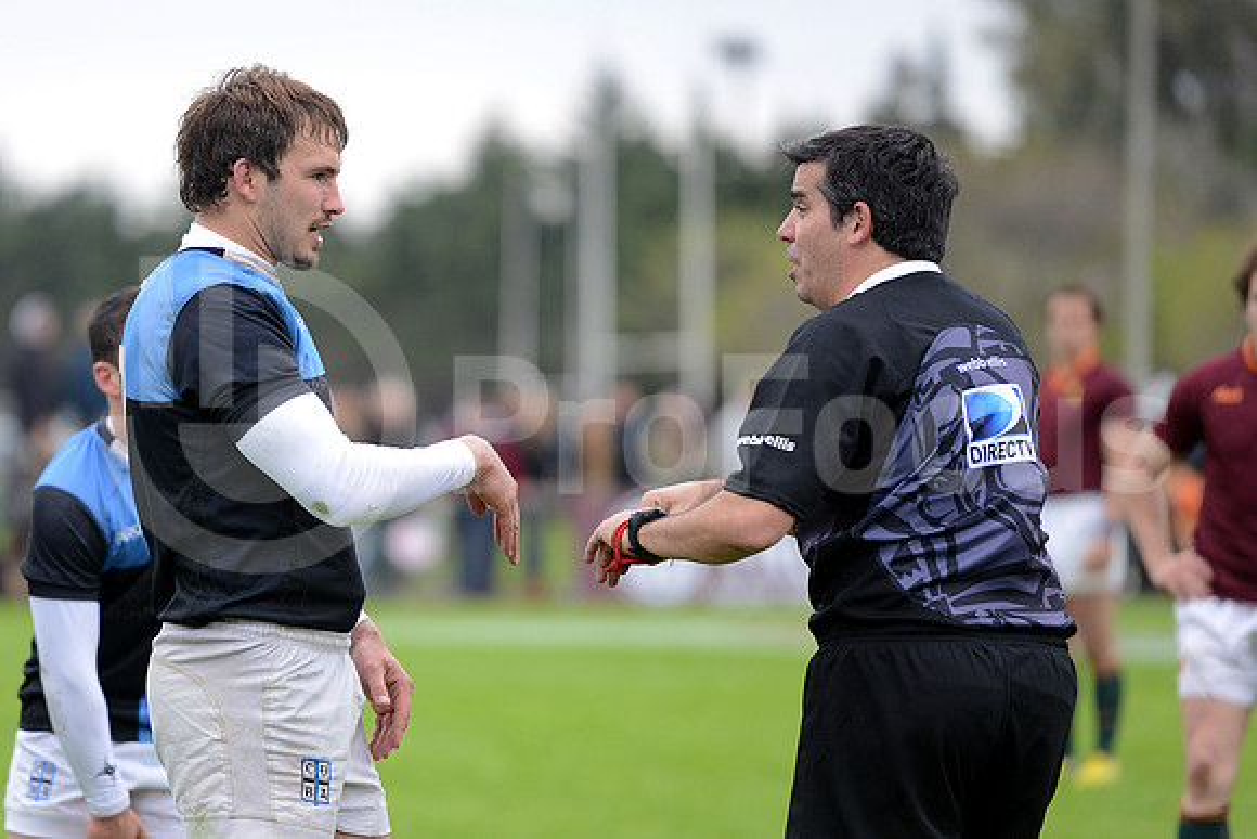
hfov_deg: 10.3
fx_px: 6985
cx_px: 628
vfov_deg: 6.9
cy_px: 420
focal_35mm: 200
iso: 800
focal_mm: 200
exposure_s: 1/500
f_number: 2.8
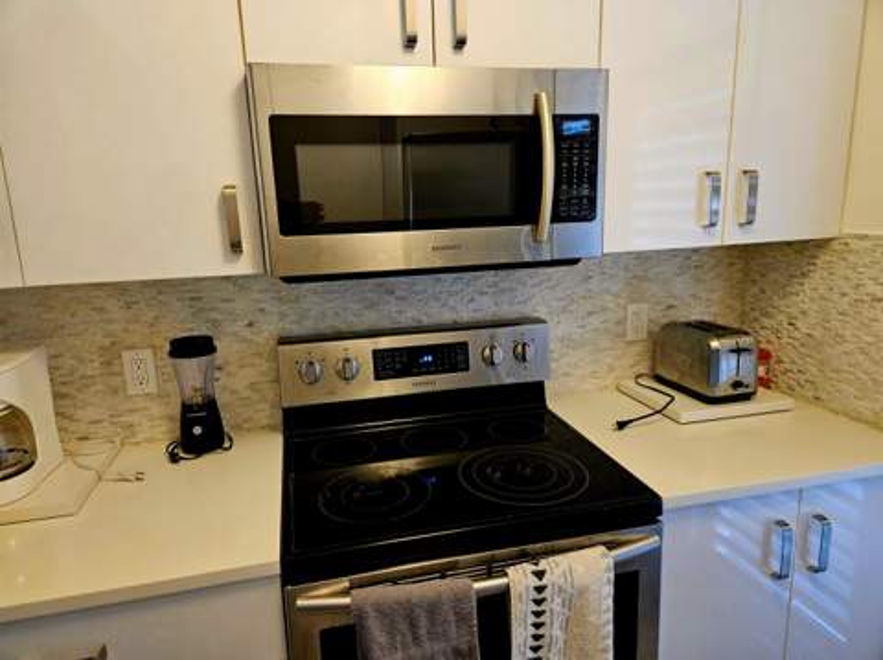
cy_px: 330
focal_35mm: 23
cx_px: 442
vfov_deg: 58.8
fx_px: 586
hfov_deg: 74.0
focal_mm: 5.4
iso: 1000
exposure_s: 1/120
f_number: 1.8
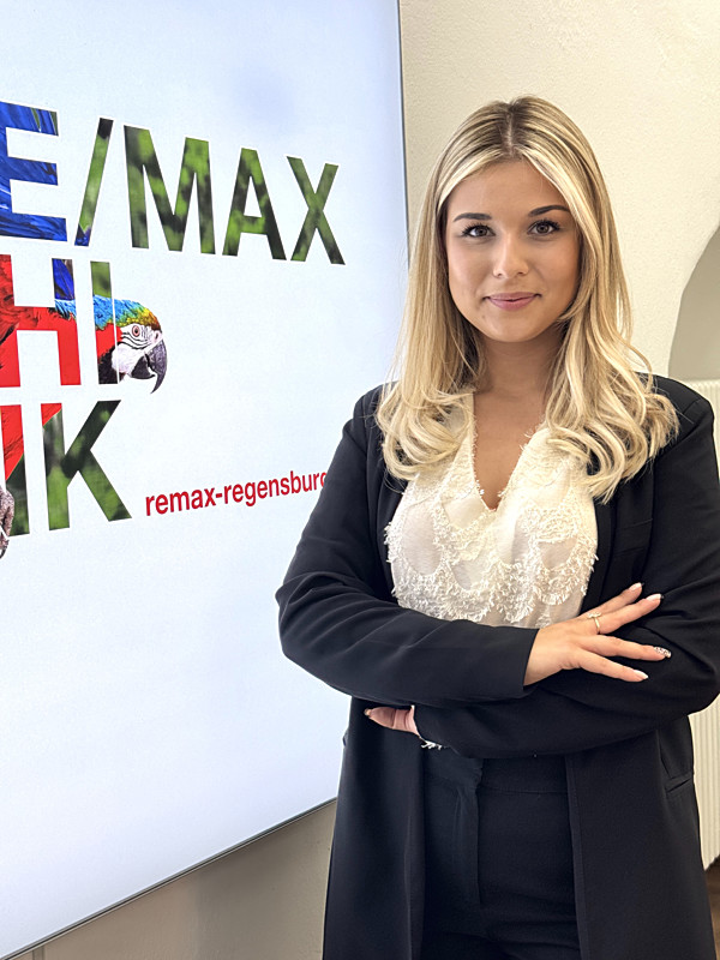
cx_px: 360
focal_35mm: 48
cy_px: 480
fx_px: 1331
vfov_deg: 39.7
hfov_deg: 30.3
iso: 64
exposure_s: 1/150
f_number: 1.8
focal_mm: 6.8
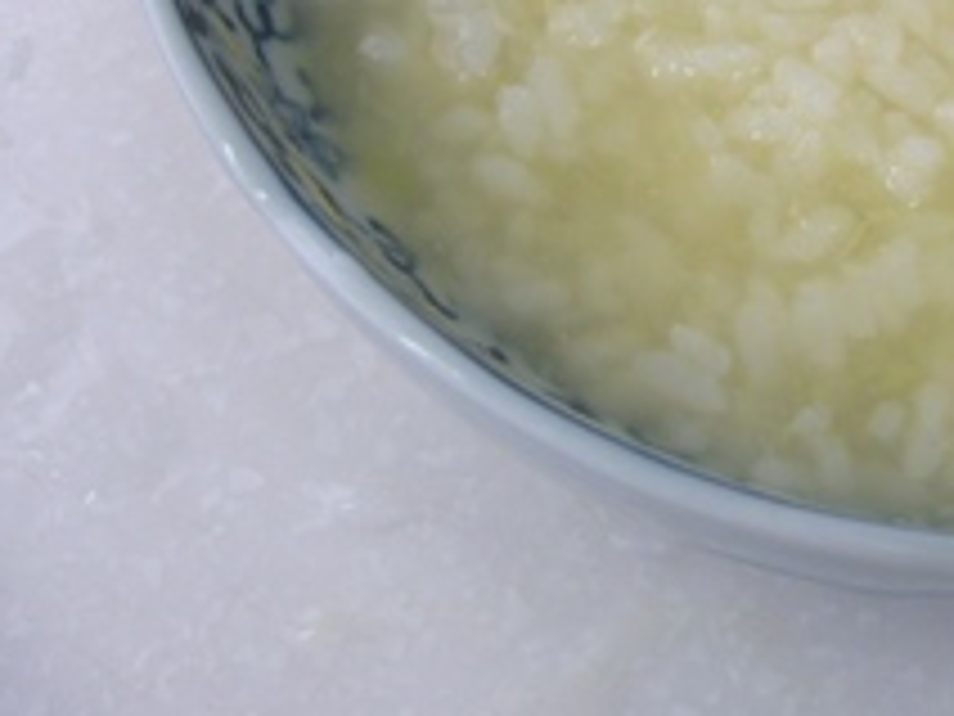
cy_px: 86
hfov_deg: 27.6
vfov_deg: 21.2
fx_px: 1874
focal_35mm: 68
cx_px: 844
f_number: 2.8
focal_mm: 5.8
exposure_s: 1/30
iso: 100
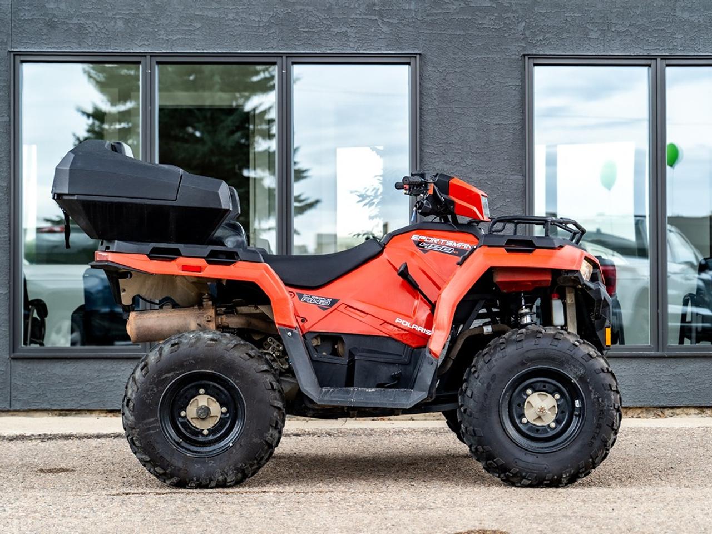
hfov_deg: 25.4
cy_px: 261
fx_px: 1580
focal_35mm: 77
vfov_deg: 19.2
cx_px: 389
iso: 200
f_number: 4
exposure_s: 1/160
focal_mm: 68
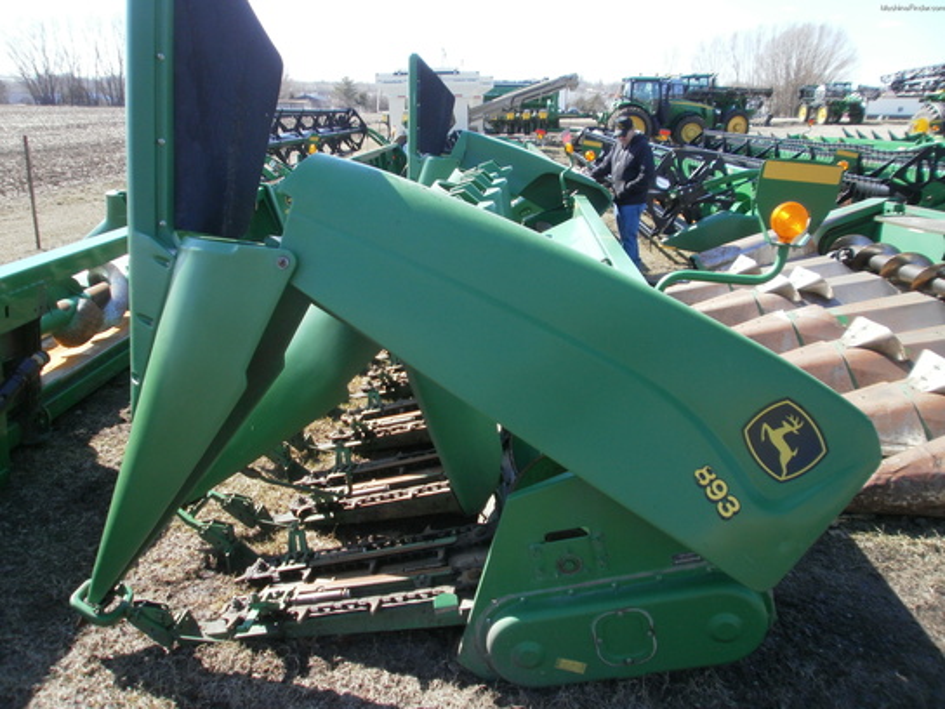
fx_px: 710
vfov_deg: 53.1
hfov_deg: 67.3
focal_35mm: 26
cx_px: 472
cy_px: 354
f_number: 2.6
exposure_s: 1/500
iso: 100
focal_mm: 4.65
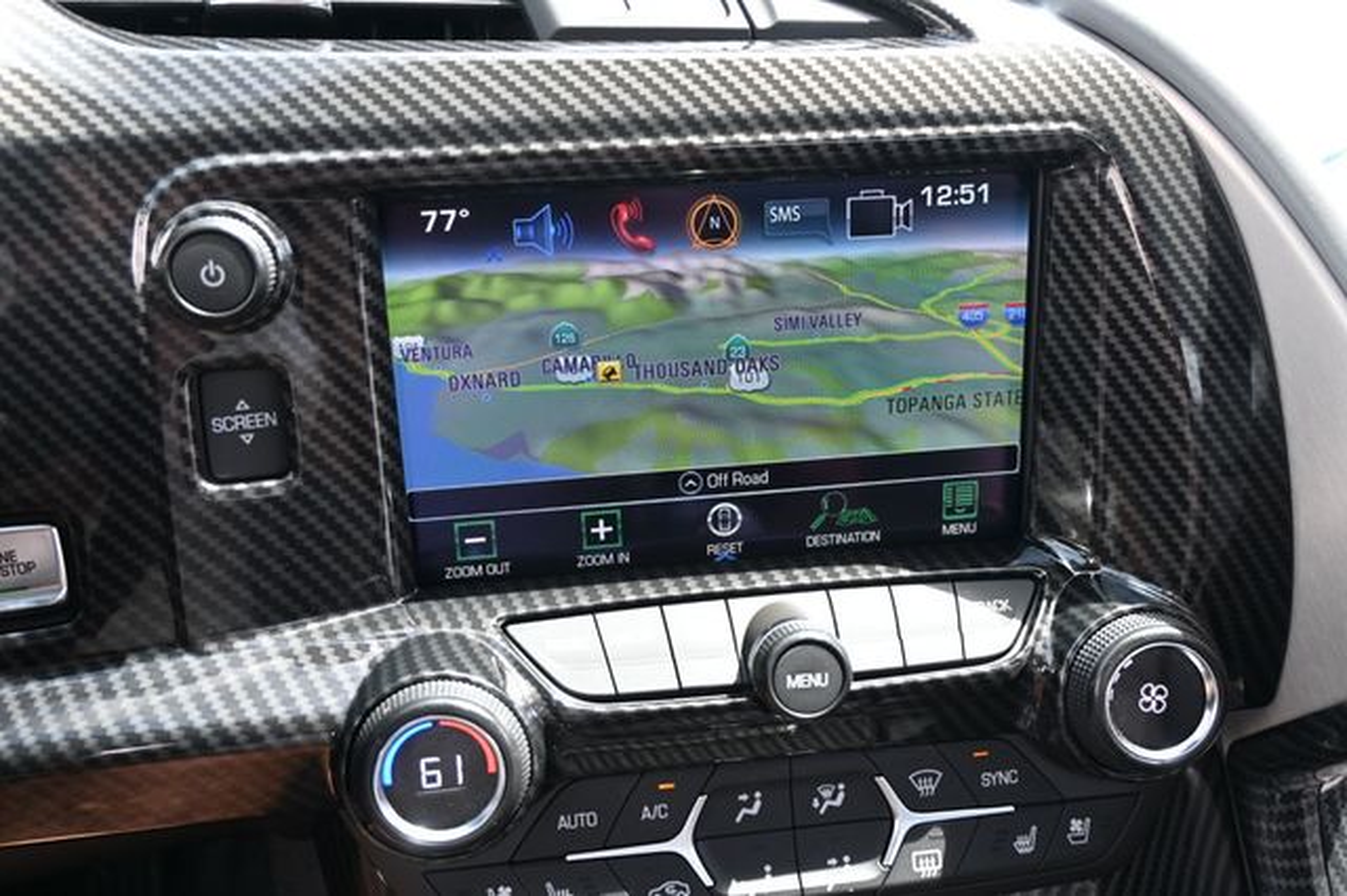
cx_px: 674
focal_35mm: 30
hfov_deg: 62.0
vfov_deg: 43.6
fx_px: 1122
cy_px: 448
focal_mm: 20
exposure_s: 1/200
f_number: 3.8
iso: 400
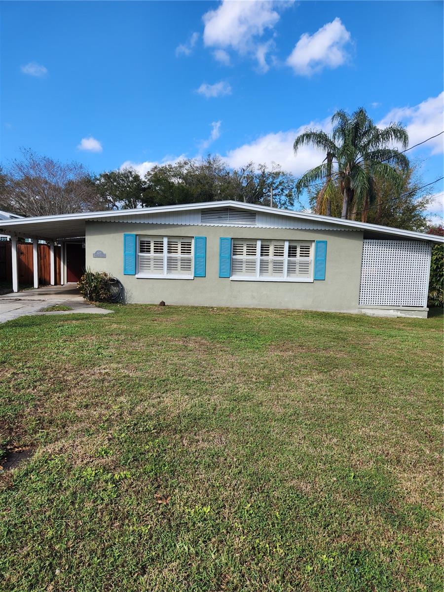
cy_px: 296
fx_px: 393
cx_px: 222
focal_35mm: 23
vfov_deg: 73.9
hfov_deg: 58.9
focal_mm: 5.4
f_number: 1.8
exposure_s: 1/1105
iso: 20
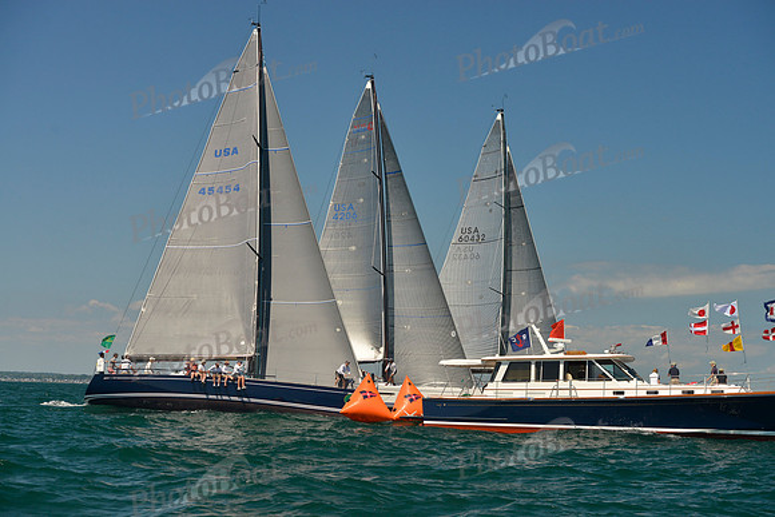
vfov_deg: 19.5
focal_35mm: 70
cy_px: 258
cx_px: 388
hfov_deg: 28.8
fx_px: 1507
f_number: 7.1
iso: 400
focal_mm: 70
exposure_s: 1/1250
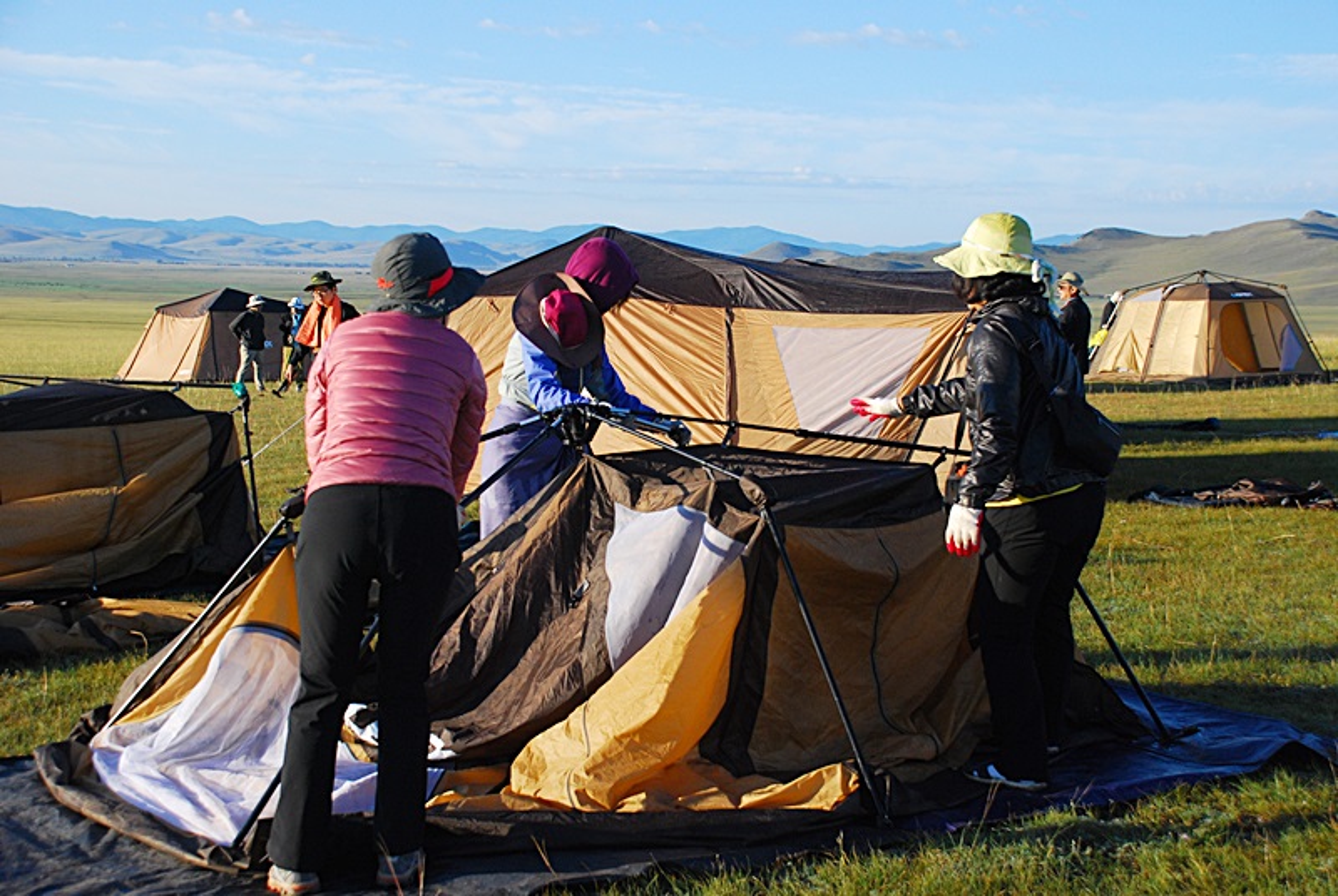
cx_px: 669
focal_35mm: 52
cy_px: 448
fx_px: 1954
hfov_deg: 37.8
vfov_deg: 25.8
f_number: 5.6
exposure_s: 1/800
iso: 400
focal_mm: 35
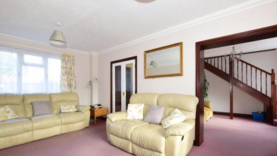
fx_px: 117
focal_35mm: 16
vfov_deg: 66.8
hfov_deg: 99.4
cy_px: 89
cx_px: 139
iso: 400
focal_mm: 10
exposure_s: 1/6
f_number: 9
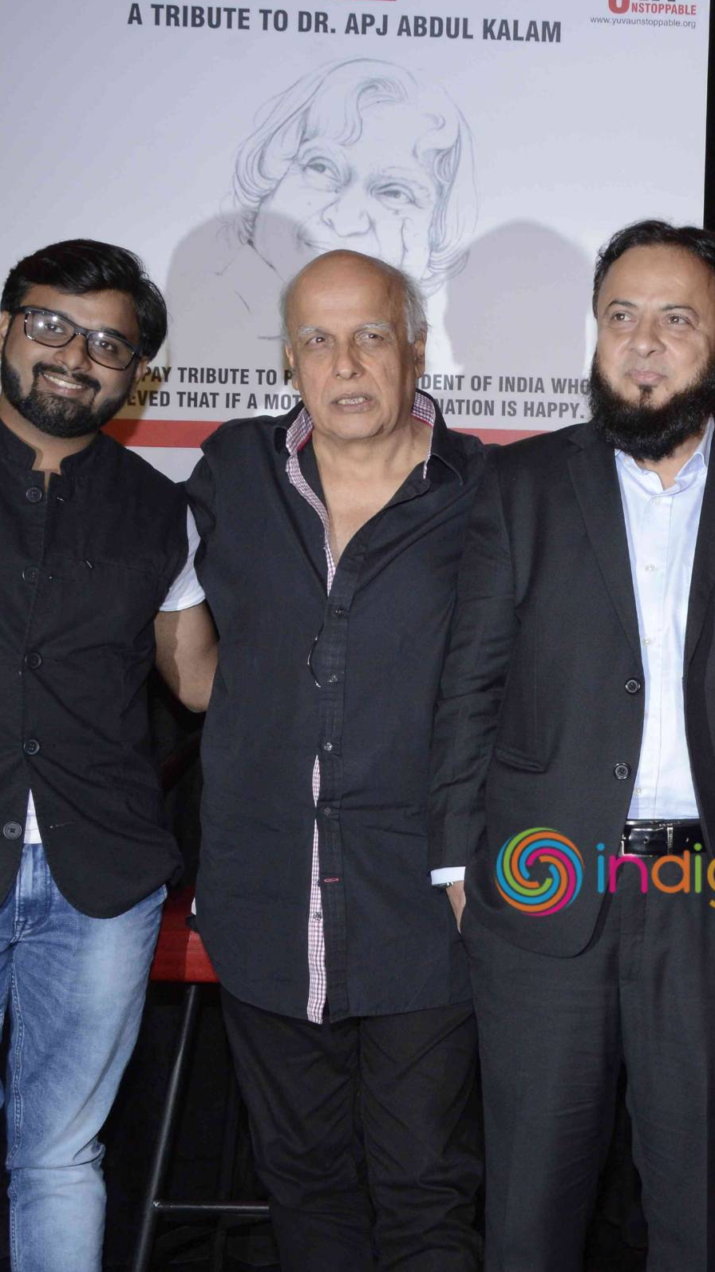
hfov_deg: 23.0
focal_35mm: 50
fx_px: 1678
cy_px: 634
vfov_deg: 41.5
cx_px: 729
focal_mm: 21
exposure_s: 1/160
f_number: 10
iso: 800
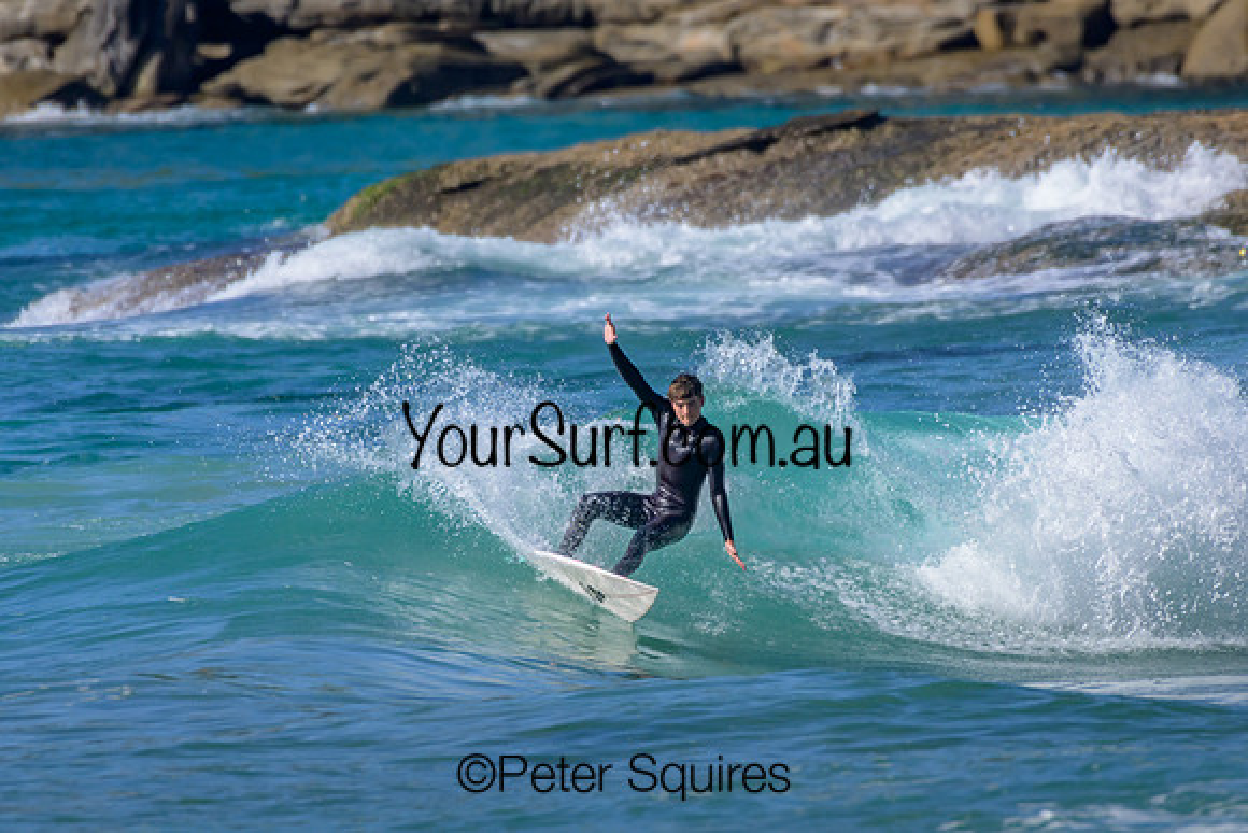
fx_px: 32939
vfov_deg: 1.4
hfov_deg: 2.2
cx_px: 624
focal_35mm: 950
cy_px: 416
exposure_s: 1/2000
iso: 900
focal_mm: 950
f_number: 11
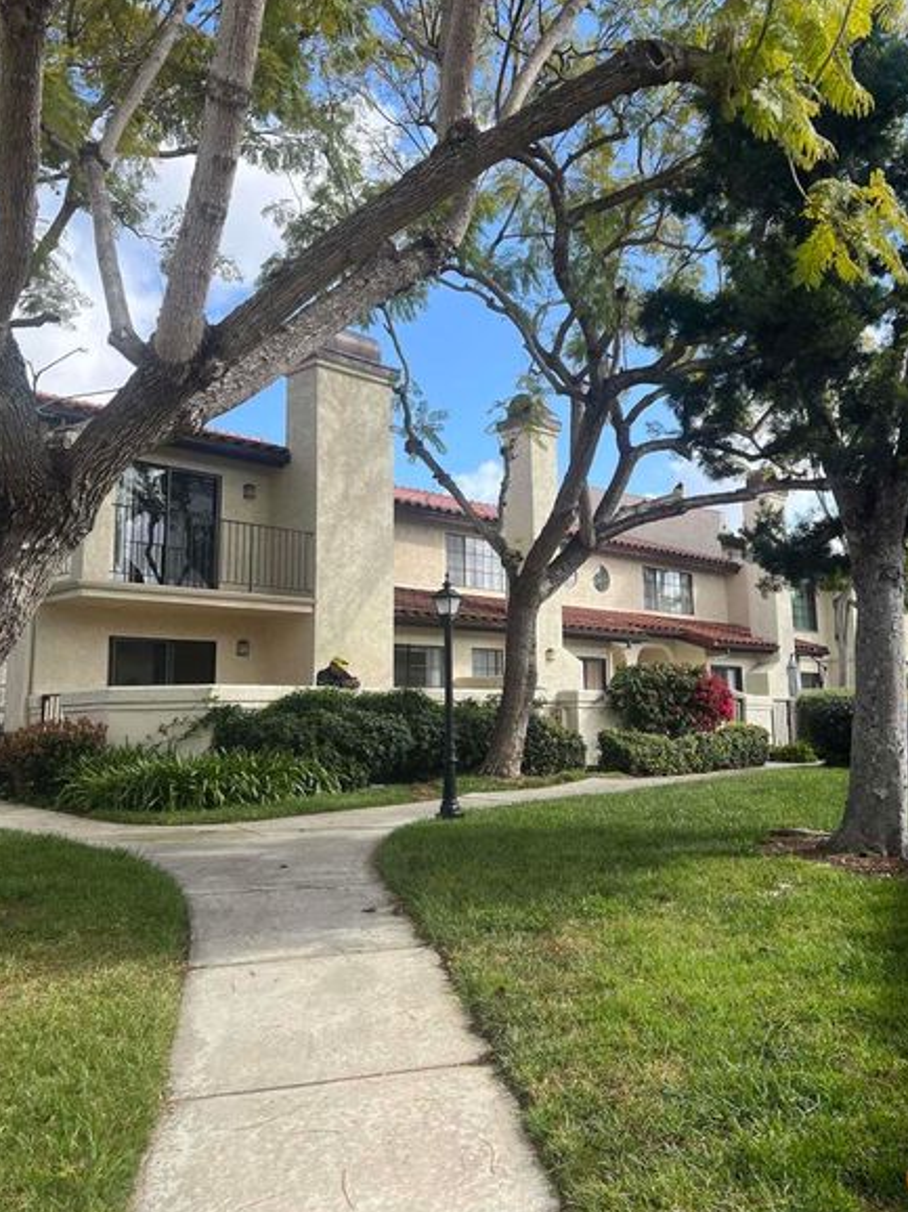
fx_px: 1050
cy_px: 555
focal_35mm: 30
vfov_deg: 59.9
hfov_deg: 46.7
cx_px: 482
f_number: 1.5
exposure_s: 1/2008
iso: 50
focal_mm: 5.7
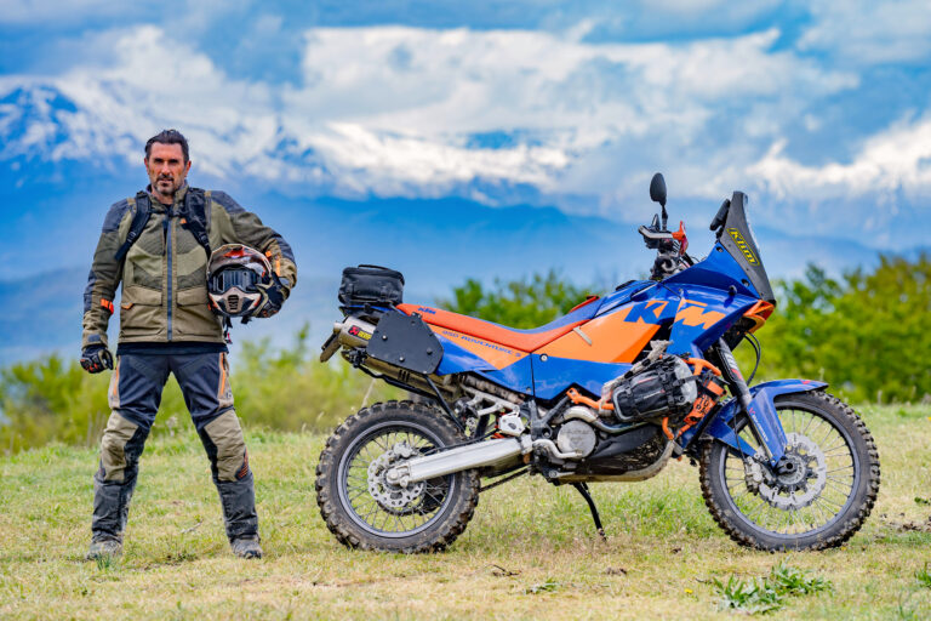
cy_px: 310
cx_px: 466
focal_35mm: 135
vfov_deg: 10.2
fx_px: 3491
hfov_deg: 15.2
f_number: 4
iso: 125
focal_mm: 135
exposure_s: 1/500
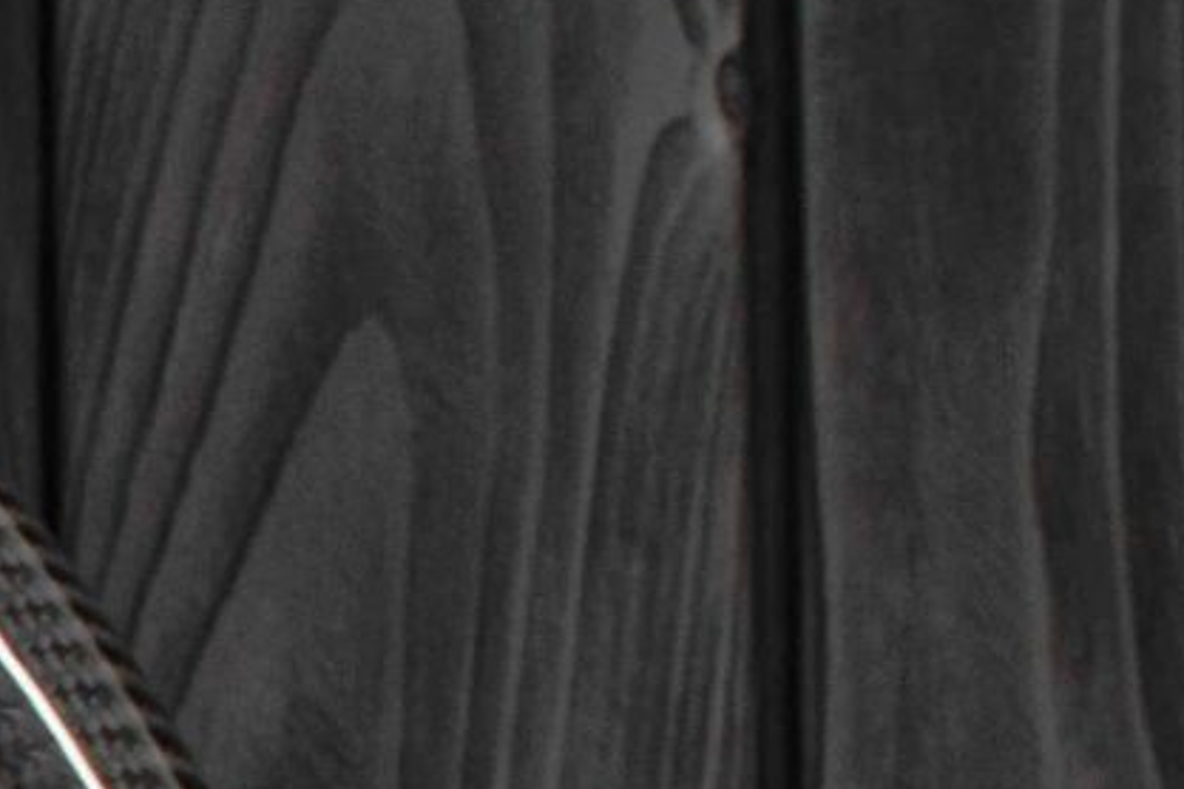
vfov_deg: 4.2
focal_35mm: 322
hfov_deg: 6.1
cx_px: -1797
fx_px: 10592
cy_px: 2107
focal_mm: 35
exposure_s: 1/125
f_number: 6.3
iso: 500
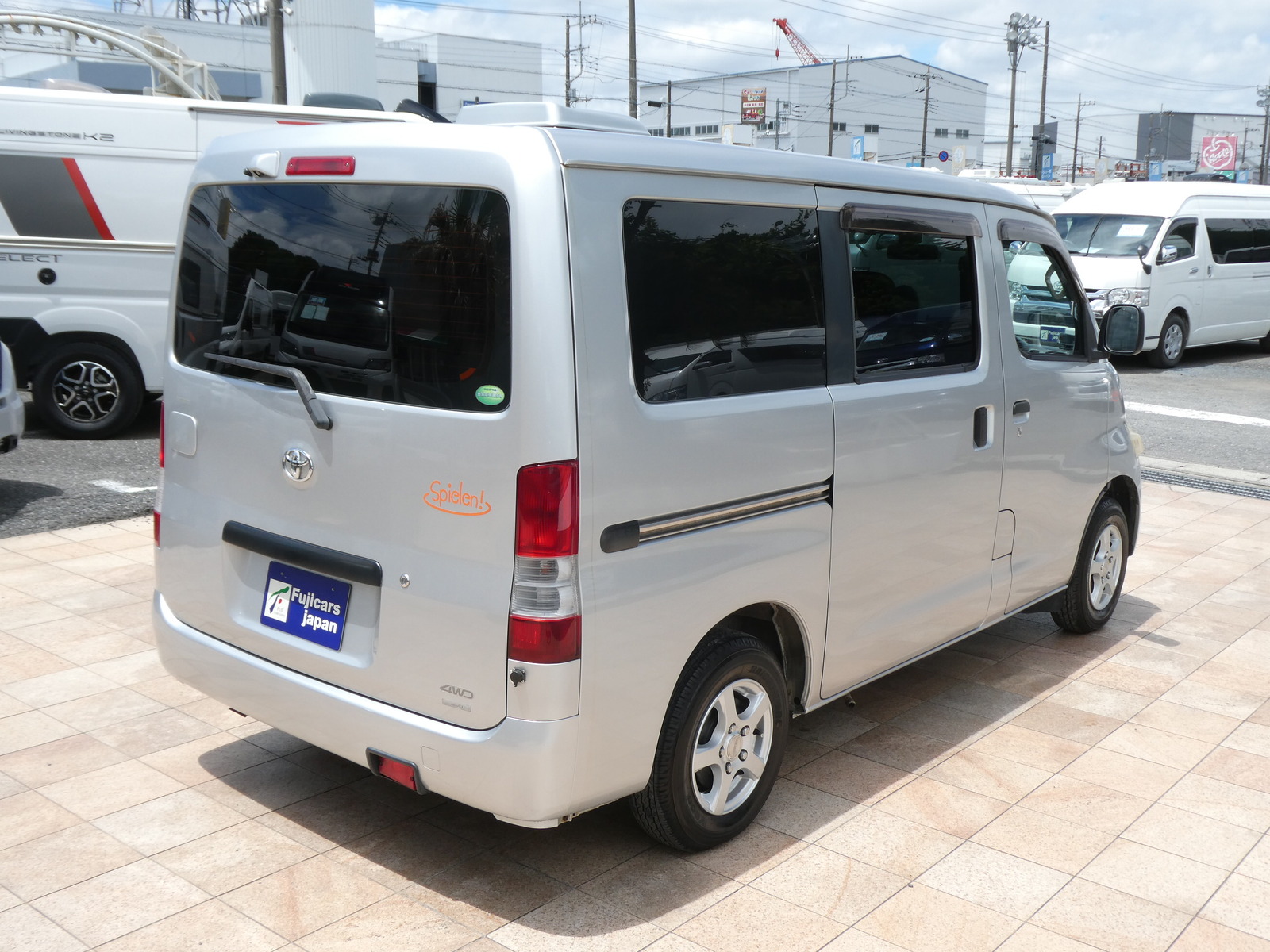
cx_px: 635
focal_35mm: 35
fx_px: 1284
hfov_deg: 52.6
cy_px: 476
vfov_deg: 40.7
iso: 80
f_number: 3.7
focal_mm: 6.3
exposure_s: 1/800
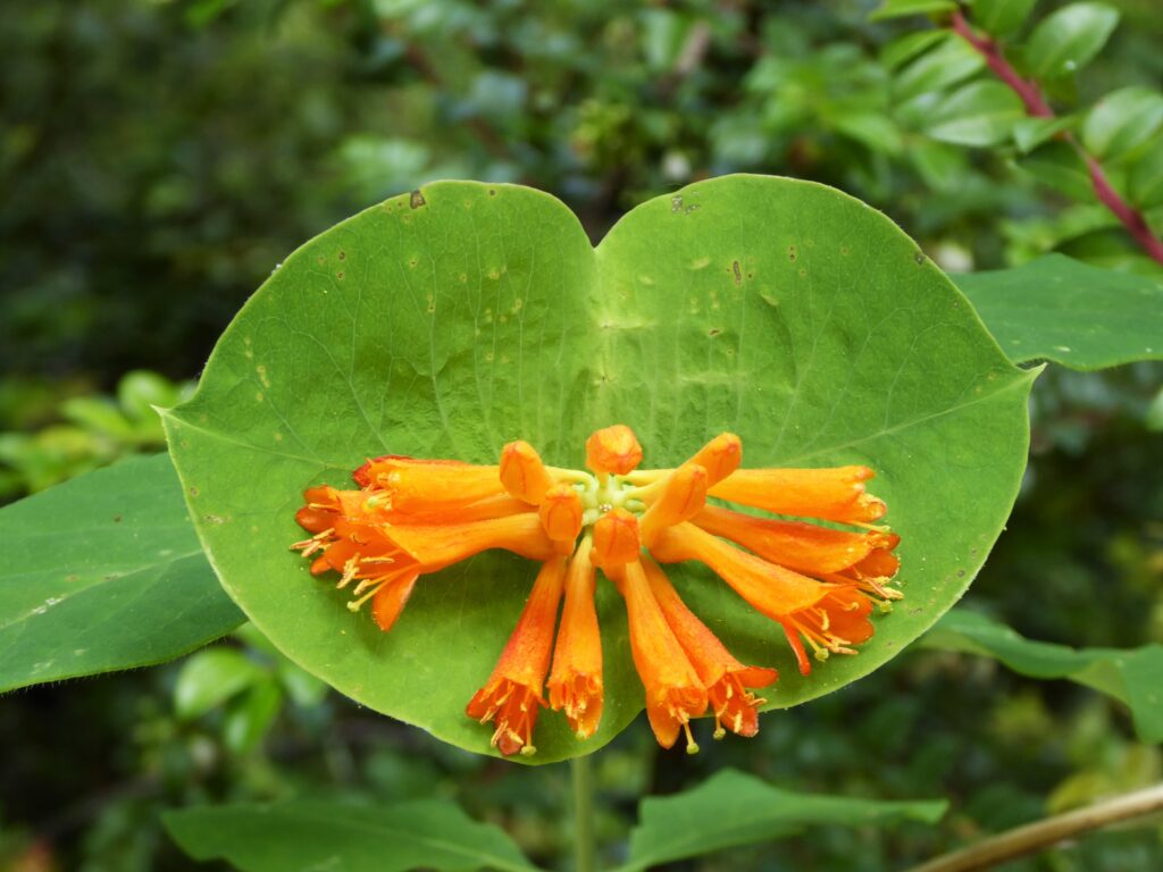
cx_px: 582
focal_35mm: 115
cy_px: 436
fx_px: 3864
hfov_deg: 17.1
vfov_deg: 12.9
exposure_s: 1/60
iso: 160
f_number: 5.1
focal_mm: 20.6
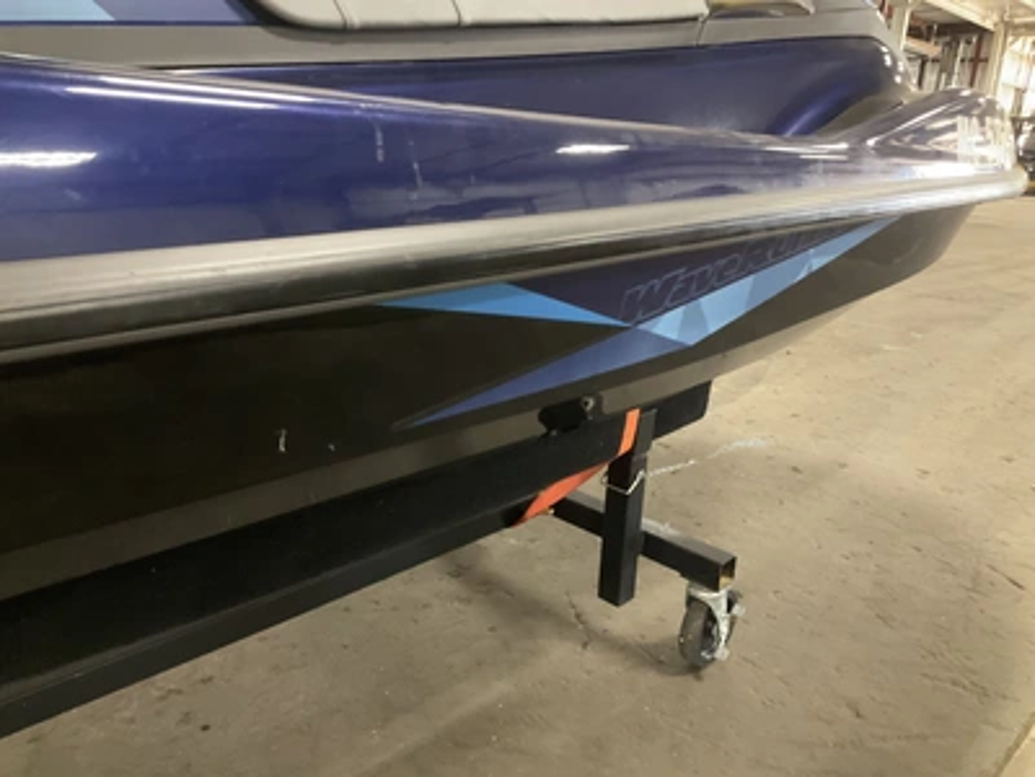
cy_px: 388
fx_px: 867
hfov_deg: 61.7
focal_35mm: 29
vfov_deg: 48.2
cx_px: 518
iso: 320
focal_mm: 3
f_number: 1.8
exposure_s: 1/30
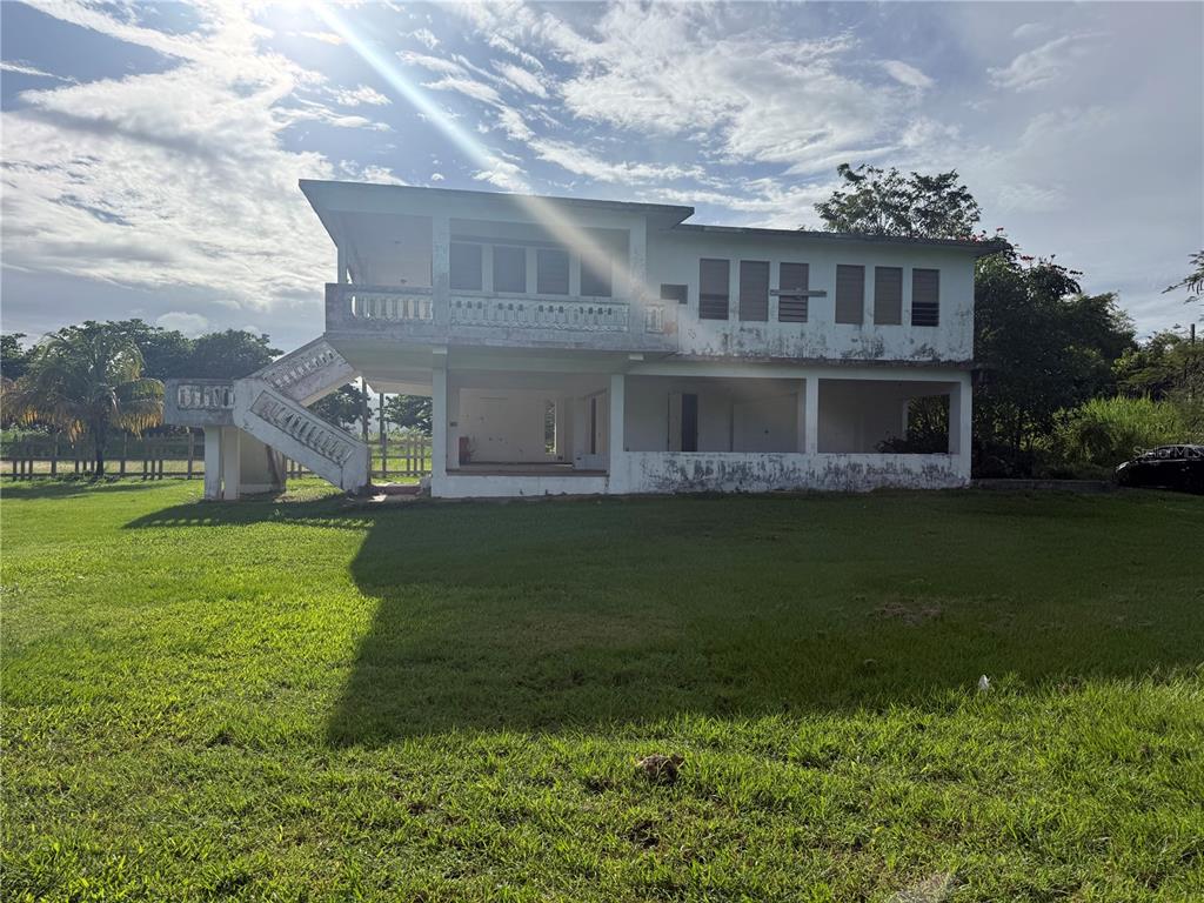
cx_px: 602
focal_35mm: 24
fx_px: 835
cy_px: 452
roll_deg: -1.4
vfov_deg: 56.8
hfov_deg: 71.6
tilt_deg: +0.5
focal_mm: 6.76
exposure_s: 1/14286
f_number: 1.78
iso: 100
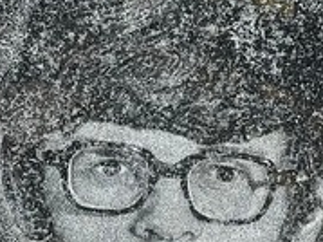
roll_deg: -0.4
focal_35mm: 345
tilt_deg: -24.4
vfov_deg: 4.3
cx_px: 180
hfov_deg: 5.7
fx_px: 3217
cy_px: 461
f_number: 2.8
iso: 32
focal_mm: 9
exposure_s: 1/167
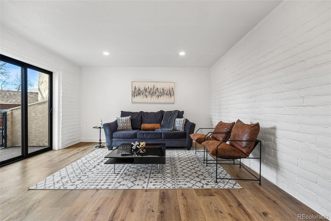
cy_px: 110
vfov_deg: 73.8
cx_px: 166
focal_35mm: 16
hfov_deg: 96.7
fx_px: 147
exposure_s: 1/2
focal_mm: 16
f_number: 8
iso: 200
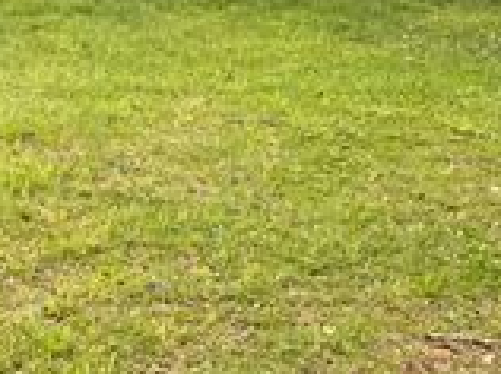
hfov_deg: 19.0
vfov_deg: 14.8
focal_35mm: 92
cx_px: -228
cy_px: -195
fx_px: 1330
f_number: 1.8
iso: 16
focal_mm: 3
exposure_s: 1/240
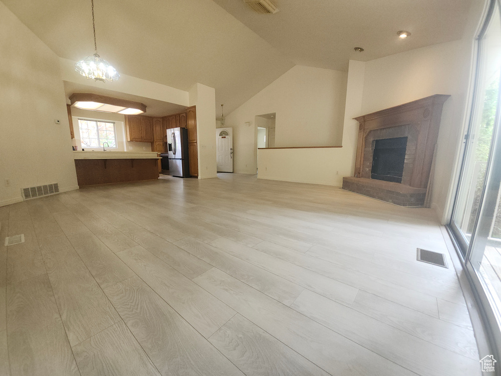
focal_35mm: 13
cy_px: 188
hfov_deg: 106.2
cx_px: 250
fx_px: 188
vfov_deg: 89.9
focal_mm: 1.74
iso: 125
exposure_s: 1/60
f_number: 2.2
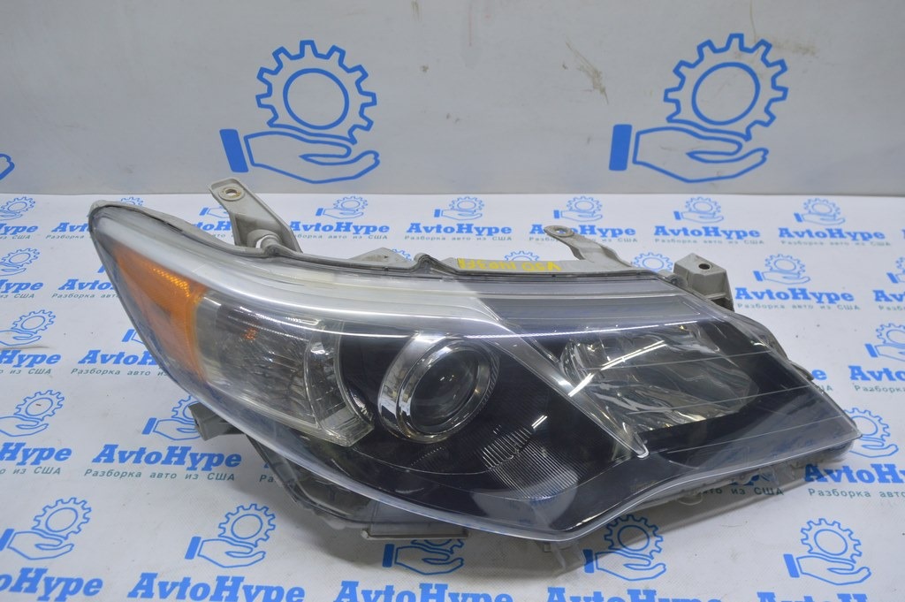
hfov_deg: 59.5
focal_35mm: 32
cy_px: 301
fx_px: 791
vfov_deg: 41.6
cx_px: 452
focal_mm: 21
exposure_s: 1/25
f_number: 5.6
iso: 400
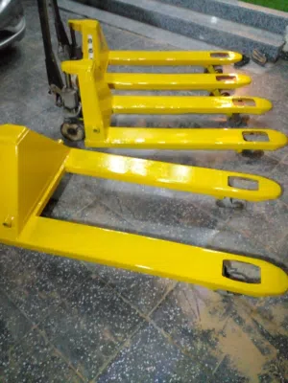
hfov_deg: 51.4
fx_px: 300
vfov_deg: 65.3
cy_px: 192
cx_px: 144
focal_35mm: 27
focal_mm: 3.6
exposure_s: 1/20
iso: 640
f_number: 1.9
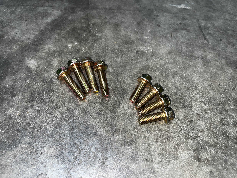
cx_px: 118
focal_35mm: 26
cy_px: 89
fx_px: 178
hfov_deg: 67.3
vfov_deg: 53.1
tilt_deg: -57.4
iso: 32
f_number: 1.6
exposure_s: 1/123
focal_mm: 5.1
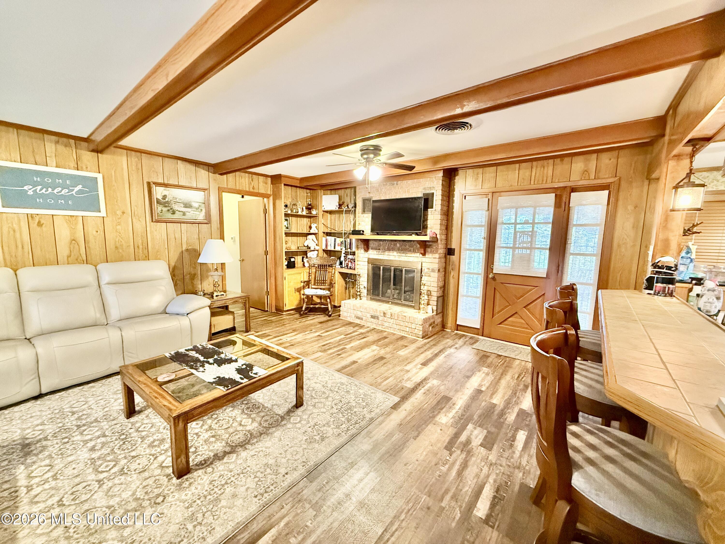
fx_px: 293
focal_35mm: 14
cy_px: 272
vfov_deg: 85.7
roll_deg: -0.8
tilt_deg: -6.5
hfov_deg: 102.1
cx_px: 362
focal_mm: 2.22
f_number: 2.2
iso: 1000
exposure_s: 1/60
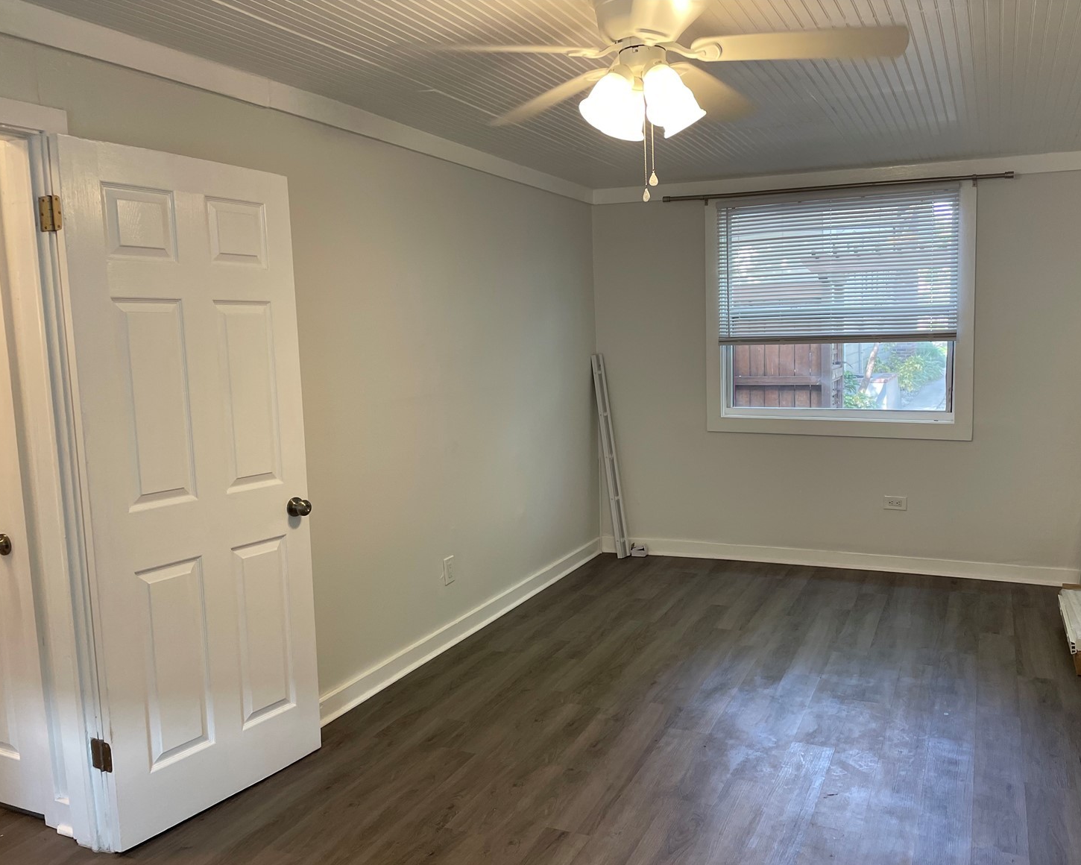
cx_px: 587
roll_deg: +2.7
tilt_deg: -8.3
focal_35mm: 28
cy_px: 446
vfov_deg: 51.5
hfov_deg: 62.1
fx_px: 896
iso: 125
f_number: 1.6
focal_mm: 4.2
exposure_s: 1/120
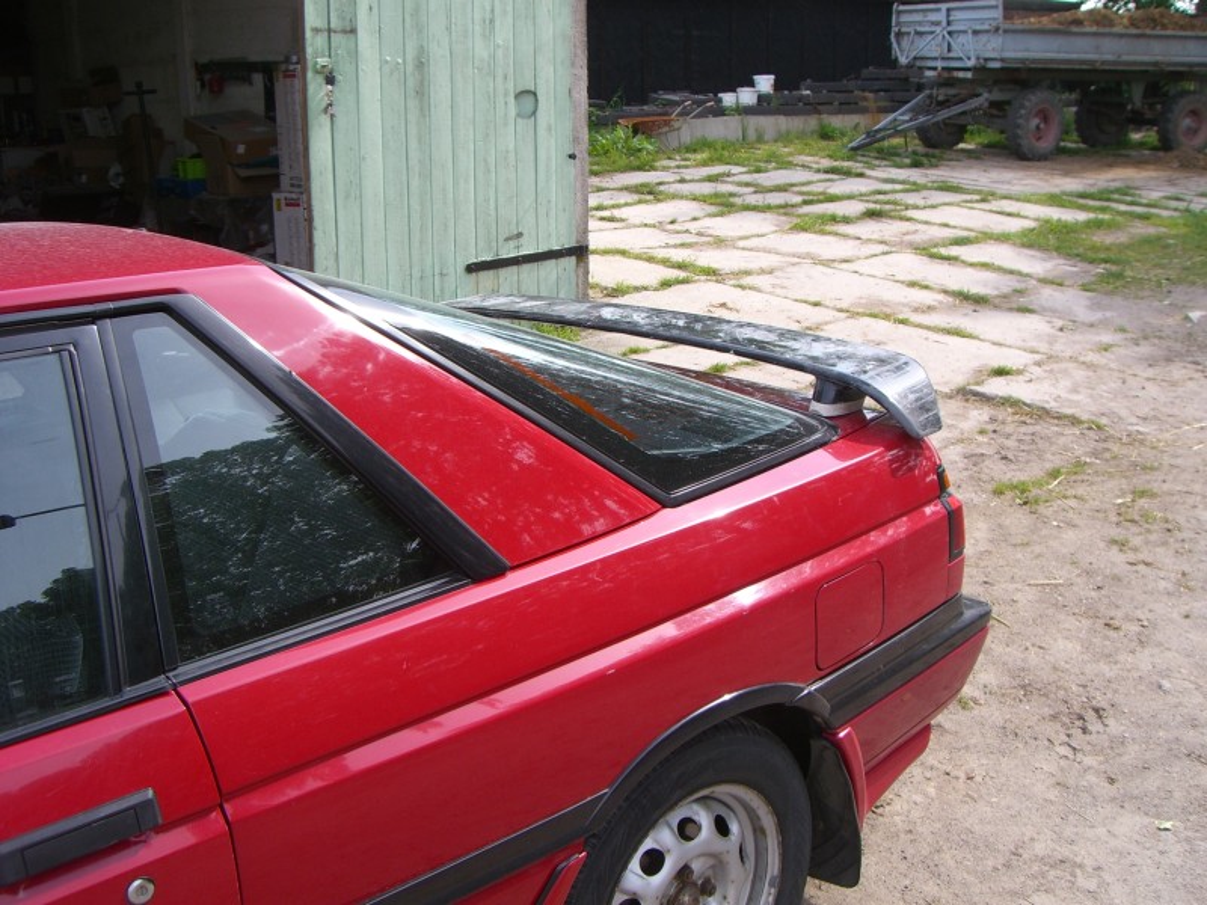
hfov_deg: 49.0
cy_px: 452
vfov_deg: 37.7
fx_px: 1325
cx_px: 604
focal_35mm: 38
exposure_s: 1/160
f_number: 4.3
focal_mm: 6.2
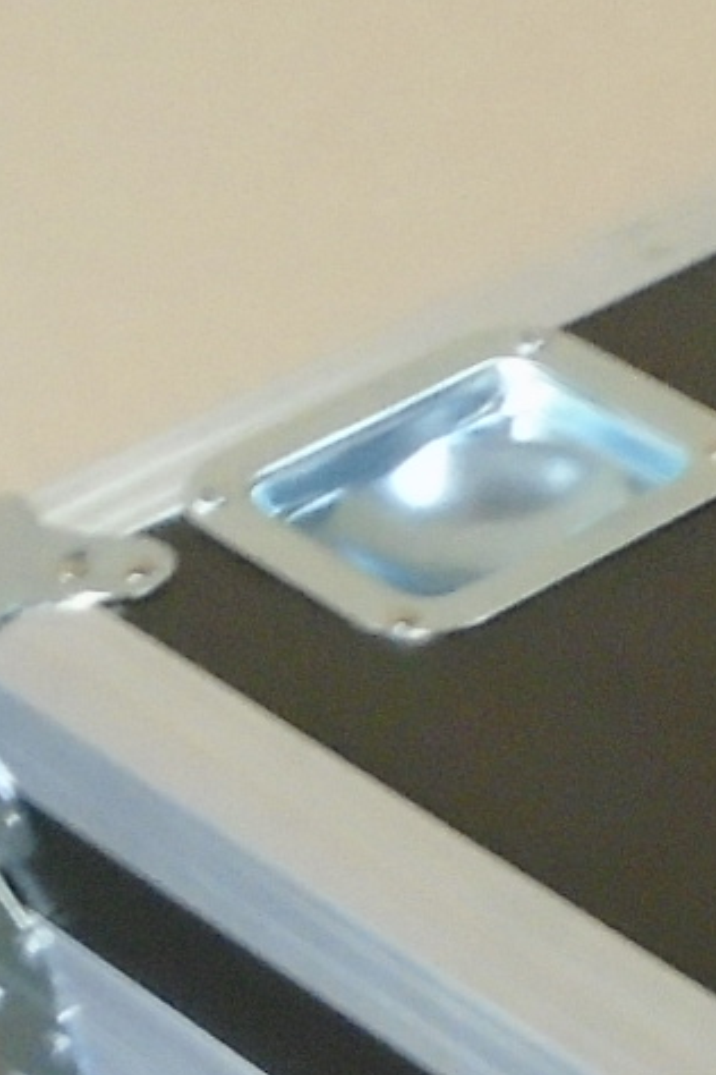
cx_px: 1799
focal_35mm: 148
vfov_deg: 13.4
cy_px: 1334
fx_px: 4415
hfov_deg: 8.4
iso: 400
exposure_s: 1/13
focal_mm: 4.6
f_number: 3.2
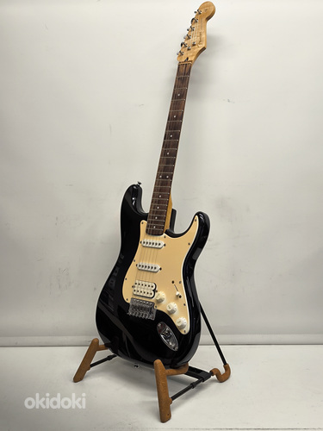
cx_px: 162
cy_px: 216
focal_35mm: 35
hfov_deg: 40.7
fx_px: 435
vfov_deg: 52.6
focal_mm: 6.92
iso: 160
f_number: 1.9
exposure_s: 1/100
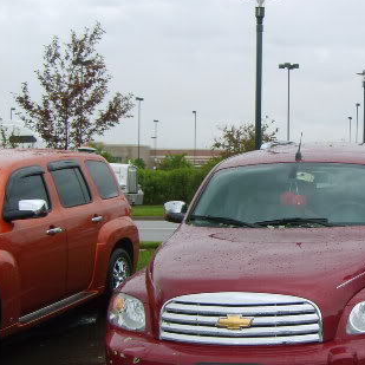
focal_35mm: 64
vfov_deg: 26.8
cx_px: 371
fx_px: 763
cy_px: 214
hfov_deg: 25.5
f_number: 2.8
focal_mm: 5.8
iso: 50
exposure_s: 1/90
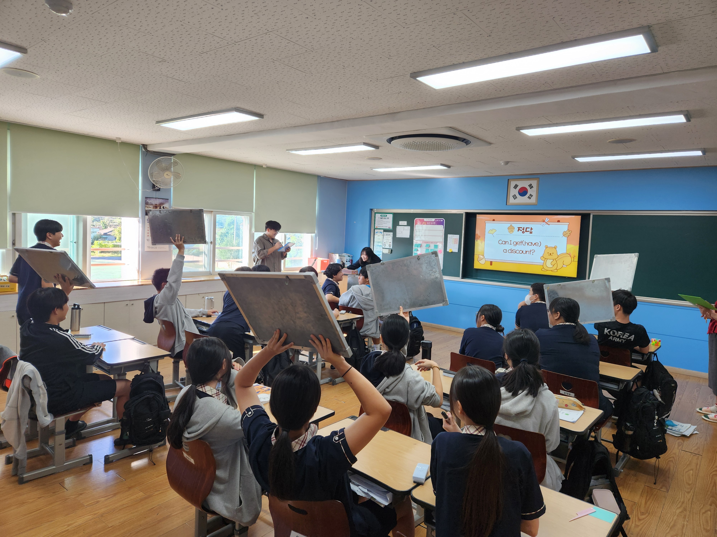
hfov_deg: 73.9
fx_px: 476
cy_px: 268
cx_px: 358
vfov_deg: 58.9
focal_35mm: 23
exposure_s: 1/120
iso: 80
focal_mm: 5.4
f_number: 1.8
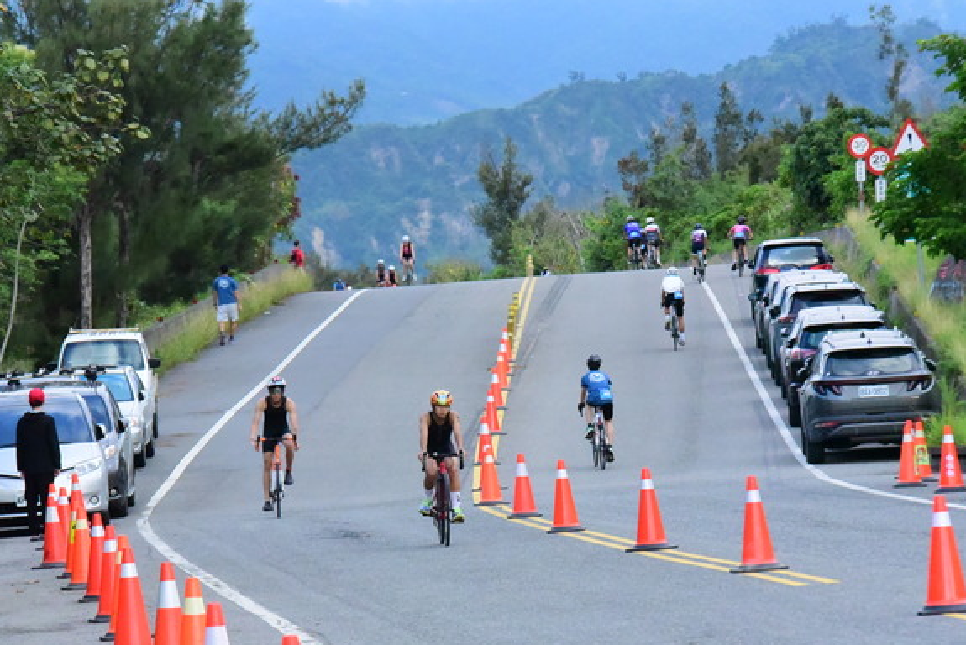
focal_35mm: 244
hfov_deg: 8.4
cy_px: 419
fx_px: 6550
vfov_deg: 5.6
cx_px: 440
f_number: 10
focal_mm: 180
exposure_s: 1/4000
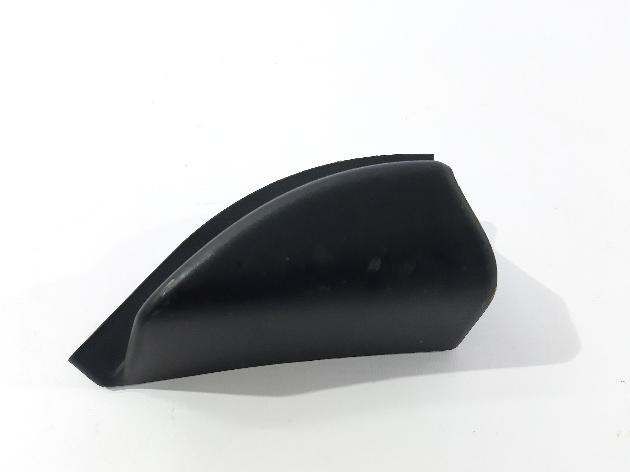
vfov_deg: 51.4
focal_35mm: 27
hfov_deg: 65.3
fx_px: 491
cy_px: 236
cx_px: 315
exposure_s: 1/50
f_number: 1.7
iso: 200
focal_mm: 3.93
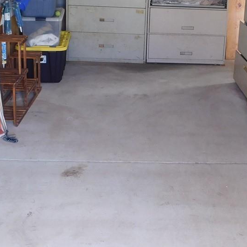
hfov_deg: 27.9
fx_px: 492
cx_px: 177
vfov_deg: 27.2
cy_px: 25
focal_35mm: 61
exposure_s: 1/30
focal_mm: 4
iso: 125
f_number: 3
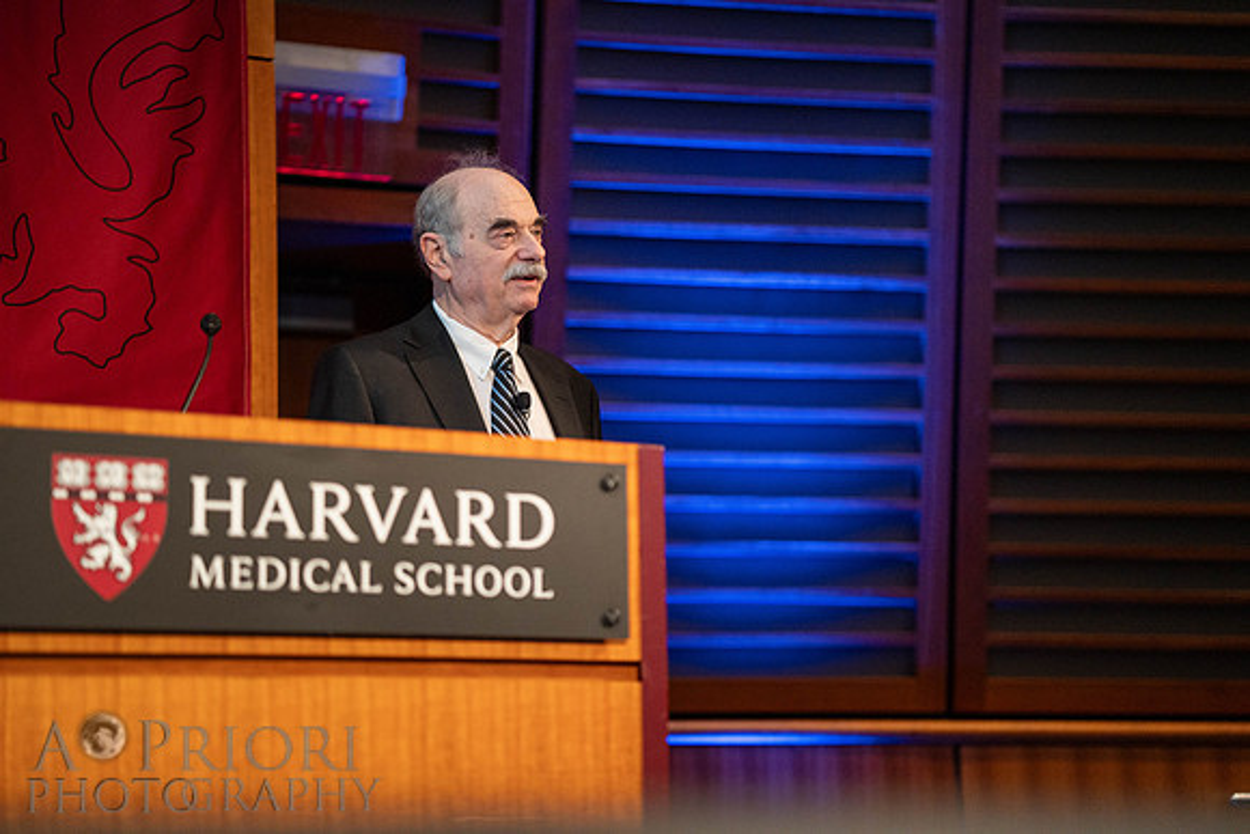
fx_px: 2952
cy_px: 417
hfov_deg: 23.9
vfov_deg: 16.1
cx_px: 625
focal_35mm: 85
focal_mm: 85
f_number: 1.8
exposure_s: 1/200
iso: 3200
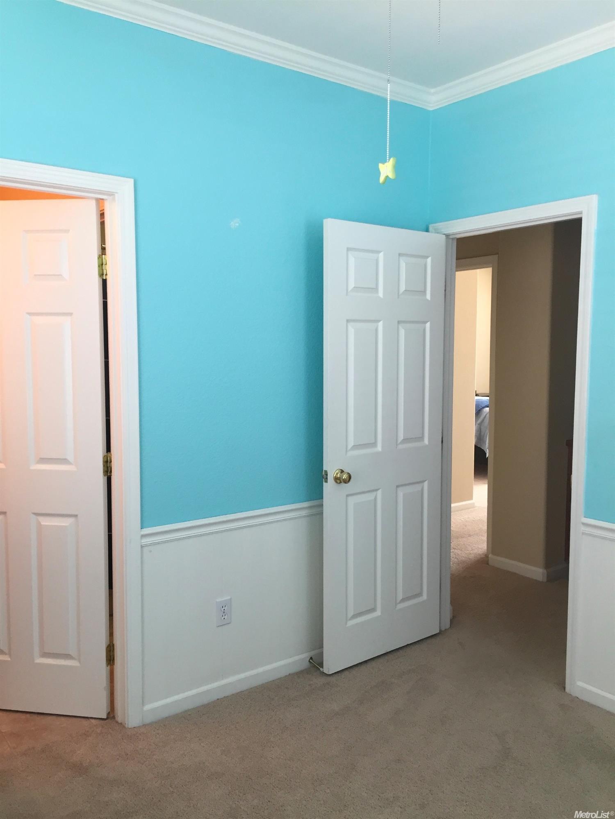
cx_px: 308
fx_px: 687
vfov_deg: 61.7
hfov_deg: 48.2
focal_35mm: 29
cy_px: 410
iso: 64
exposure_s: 1/30
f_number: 2.2
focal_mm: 4.15
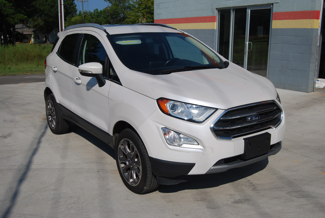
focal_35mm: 39
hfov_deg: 49.5
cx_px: 162
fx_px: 353
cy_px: 109
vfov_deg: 34.3
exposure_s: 1/320
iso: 100
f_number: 9
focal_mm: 26
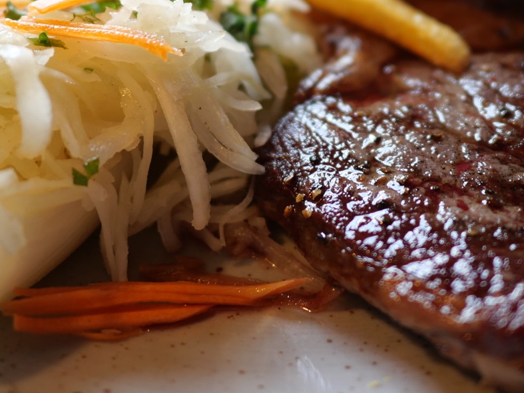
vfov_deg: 23.5
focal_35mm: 61
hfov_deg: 31.6
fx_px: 923
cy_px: 59
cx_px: 298
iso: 200
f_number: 1.7
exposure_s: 1/125
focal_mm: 15
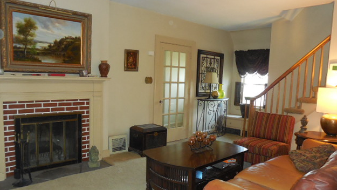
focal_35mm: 29
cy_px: 109
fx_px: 259
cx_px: 167
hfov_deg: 66.0
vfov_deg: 40.1
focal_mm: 4.6
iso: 720
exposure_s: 1/25
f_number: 3.5
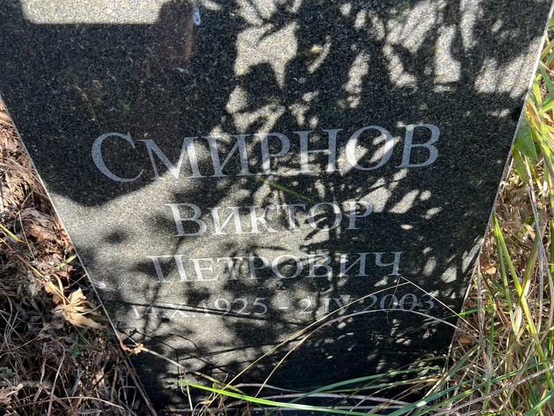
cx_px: 277
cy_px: 208
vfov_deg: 53.1
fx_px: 416
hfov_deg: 67.3
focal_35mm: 26
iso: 32
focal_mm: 5.7
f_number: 1.5
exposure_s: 1/139
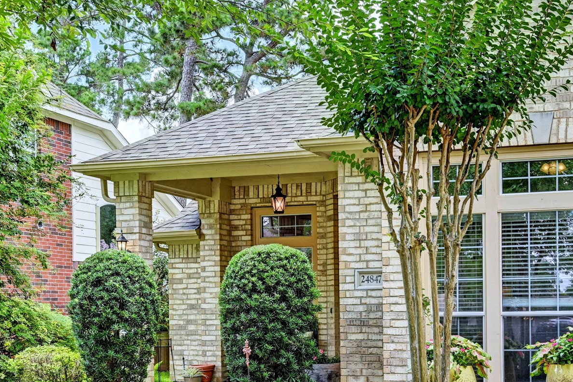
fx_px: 875
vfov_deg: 24.1
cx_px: 405
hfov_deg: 35.7
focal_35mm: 55
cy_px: 321
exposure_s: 1/125
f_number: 8
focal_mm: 30
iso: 400
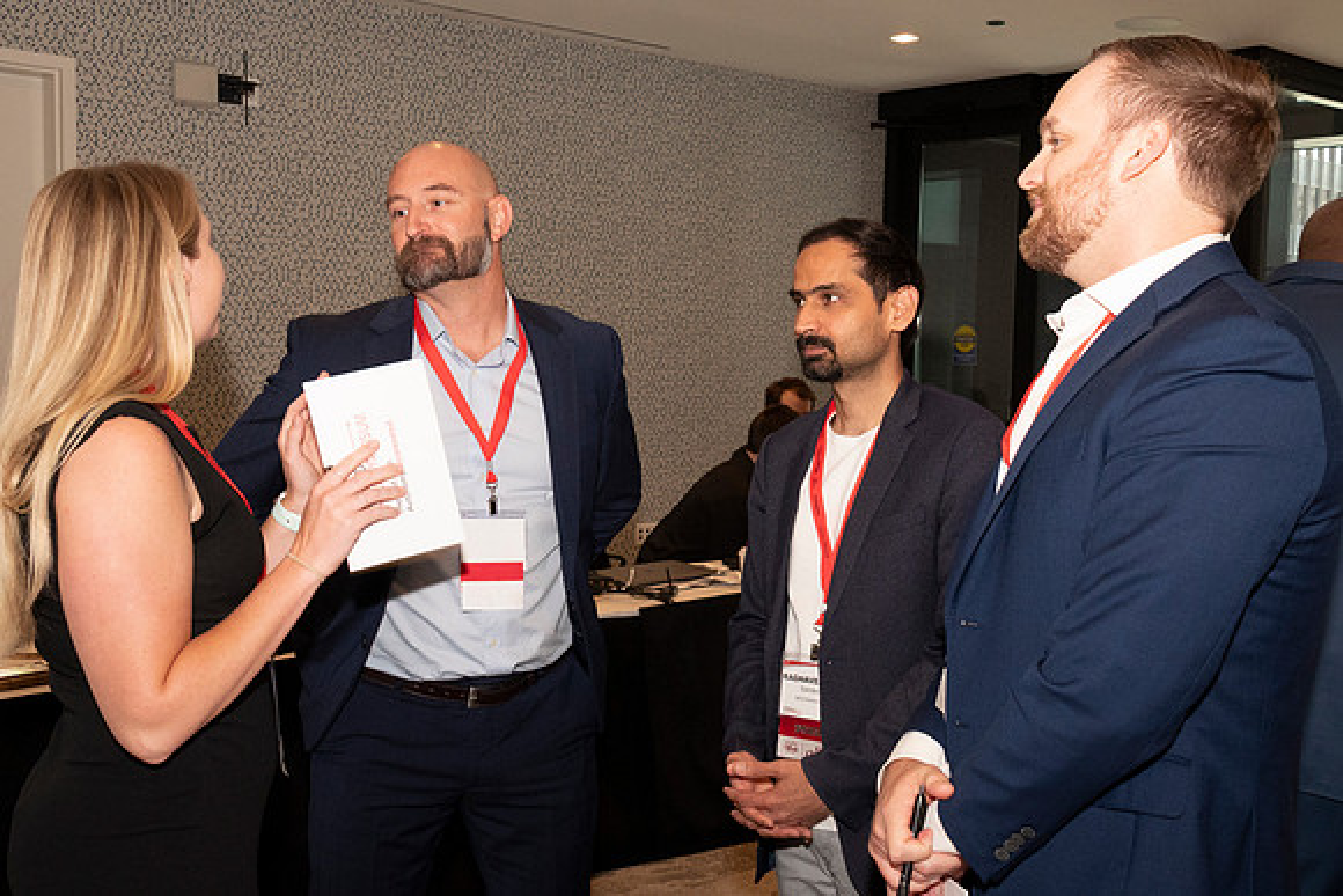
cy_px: 448
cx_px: 672
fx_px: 1455
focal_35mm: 39
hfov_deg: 49.5
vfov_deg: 34.2
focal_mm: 26
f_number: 9
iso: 2000
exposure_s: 1/80
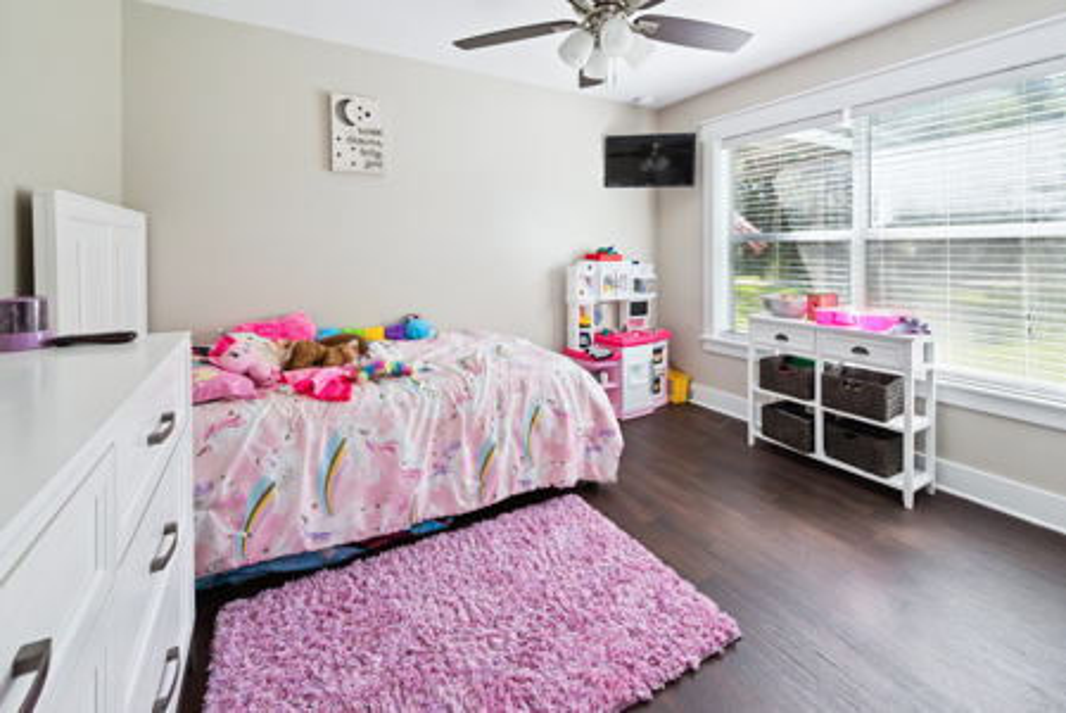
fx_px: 415
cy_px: 356
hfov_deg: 104.2
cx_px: 533
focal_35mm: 14
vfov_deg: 81.3
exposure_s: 1/60
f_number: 8
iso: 400
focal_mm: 14
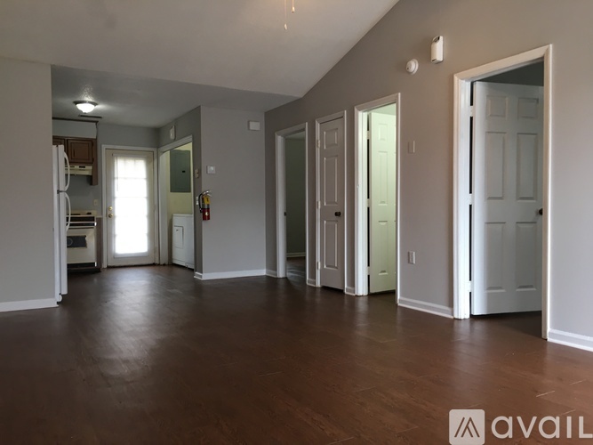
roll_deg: +0.4
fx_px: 497
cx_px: 296
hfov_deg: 61.7
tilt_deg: -1.1
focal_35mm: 29
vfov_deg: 48.2
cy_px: 222
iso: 50
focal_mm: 4.15
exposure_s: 1/30
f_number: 2.2
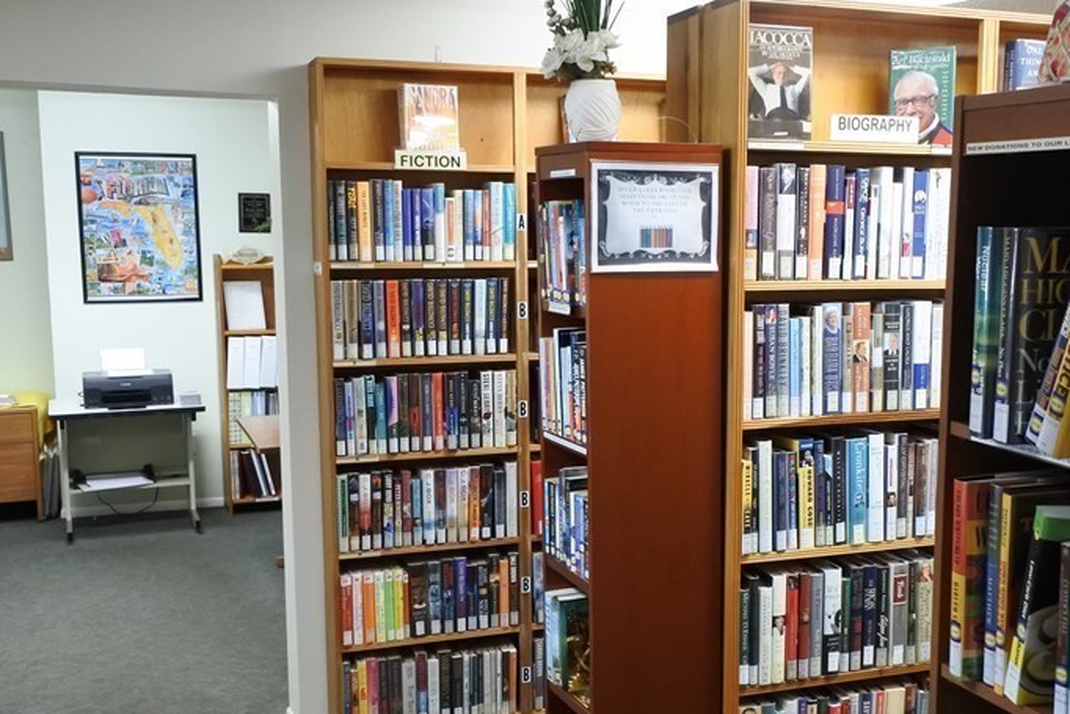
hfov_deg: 45.1
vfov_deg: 31.1
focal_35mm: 43
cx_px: 659
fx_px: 1278
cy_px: 414
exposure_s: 1/60
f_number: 3.5
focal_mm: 10
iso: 1250
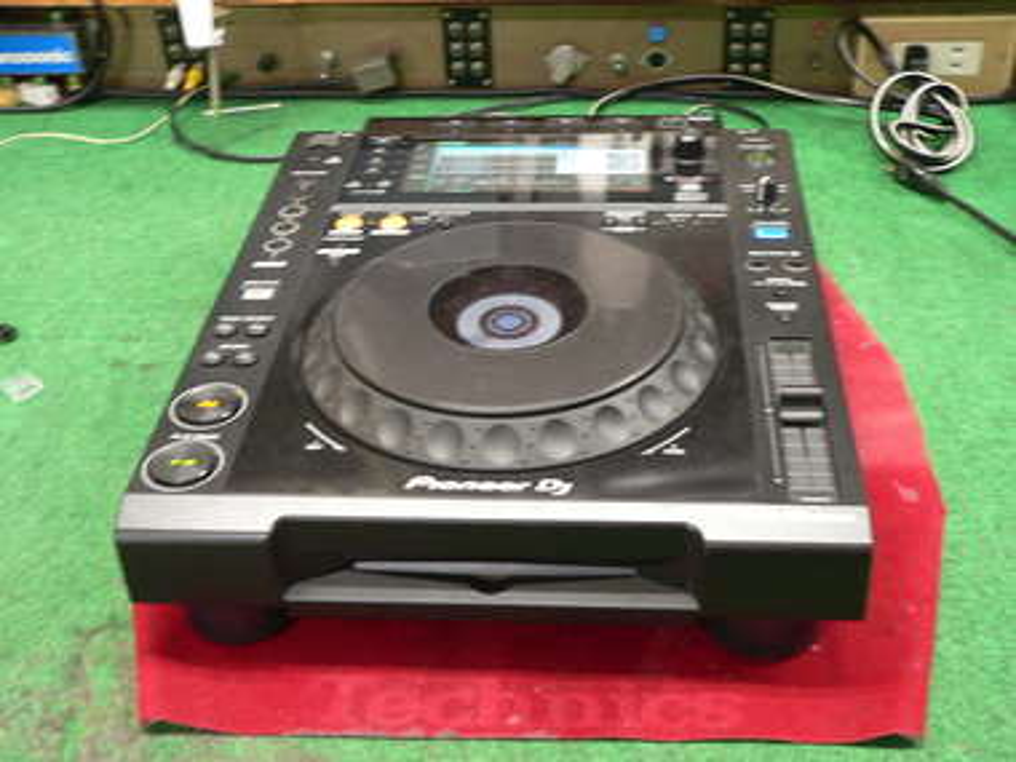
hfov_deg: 42.1
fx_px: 1321
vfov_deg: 32.2
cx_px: 508
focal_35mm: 45
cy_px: 381
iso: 200
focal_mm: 7.4
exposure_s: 1/8
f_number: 2.8
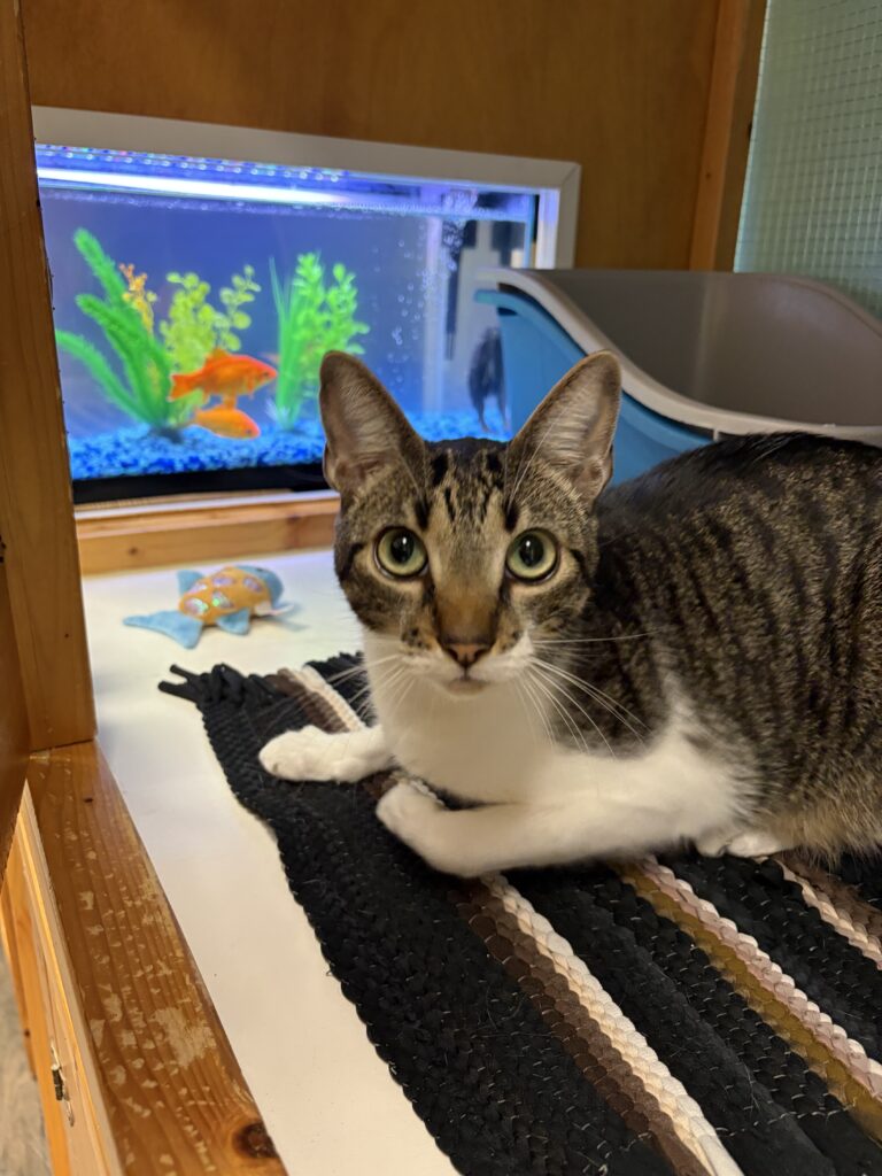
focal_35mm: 26
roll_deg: -2.4
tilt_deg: -19.5
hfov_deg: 53.1
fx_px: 883
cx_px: 441
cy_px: 588
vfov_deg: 67.3
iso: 250
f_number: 1.6
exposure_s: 1/60
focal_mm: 5.96
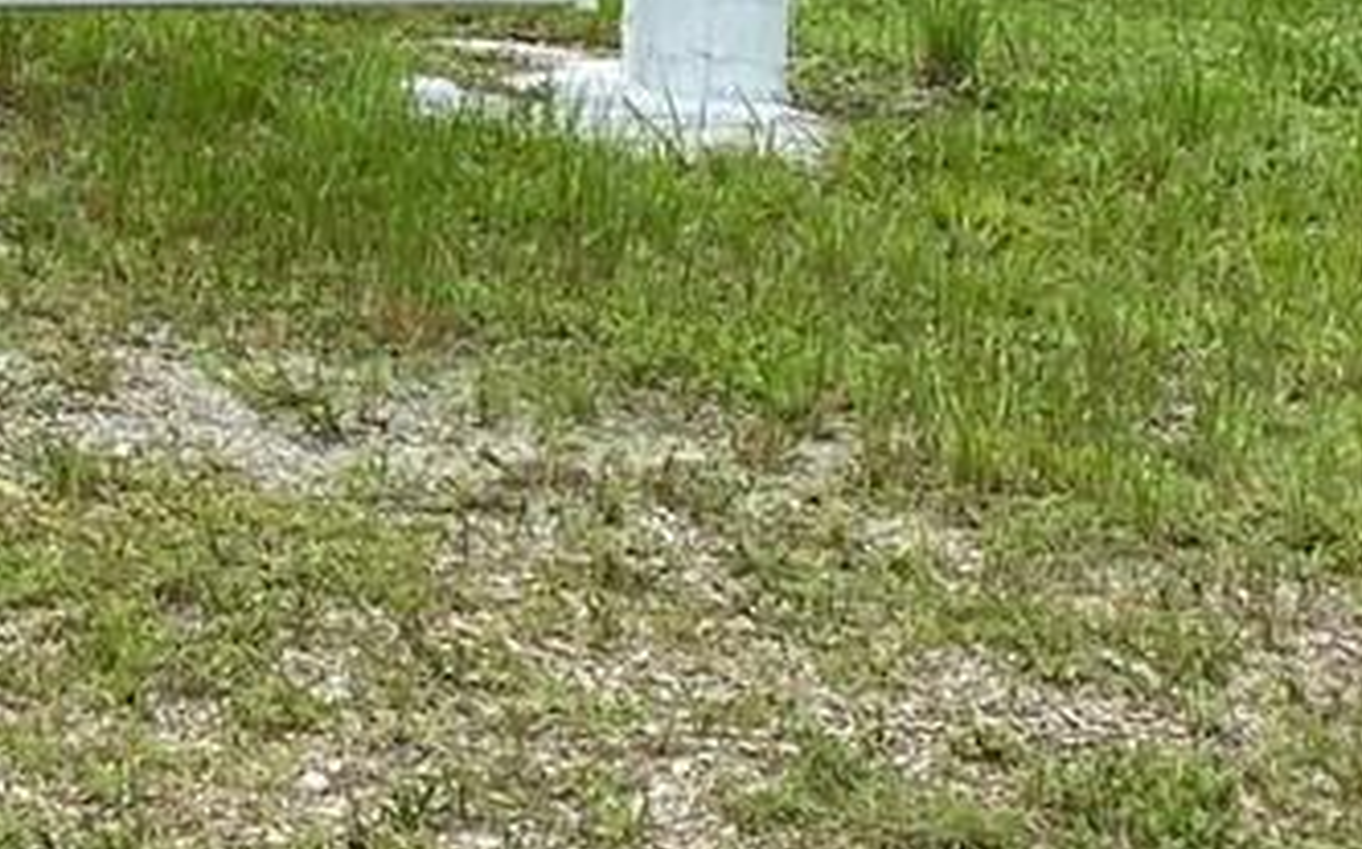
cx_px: -595
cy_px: -865
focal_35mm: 133
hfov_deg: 14.8
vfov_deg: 9.2
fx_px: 4933
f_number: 1.8
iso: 32
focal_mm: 4.25
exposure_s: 1/3984
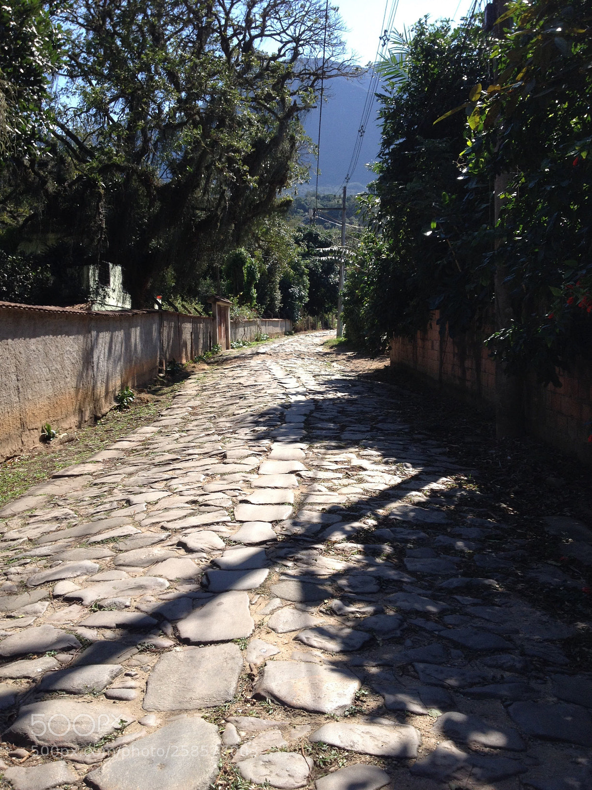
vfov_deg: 52.6
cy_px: 395
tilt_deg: -2.6
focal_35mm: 35
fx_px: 798
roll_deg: +1.2
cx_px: 296
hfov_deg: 40.7
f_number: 2.4
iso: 50
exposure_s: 1/876
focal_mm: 4.28
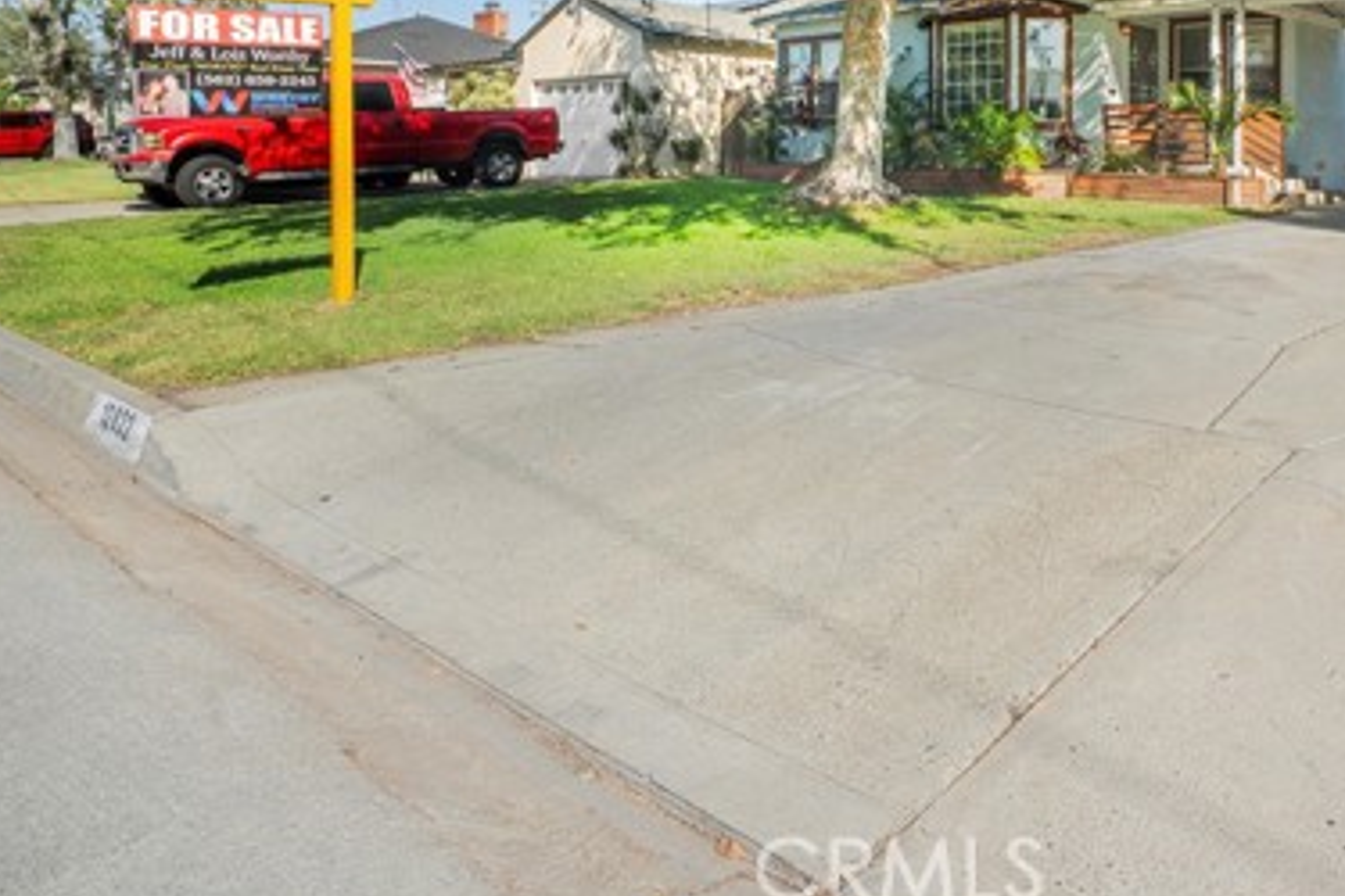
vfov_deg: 42.6
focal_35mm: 29
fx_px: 1083
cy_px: 158
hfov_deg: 60.8
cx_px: 976
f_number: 8
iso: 100
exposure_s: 4
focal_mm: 17
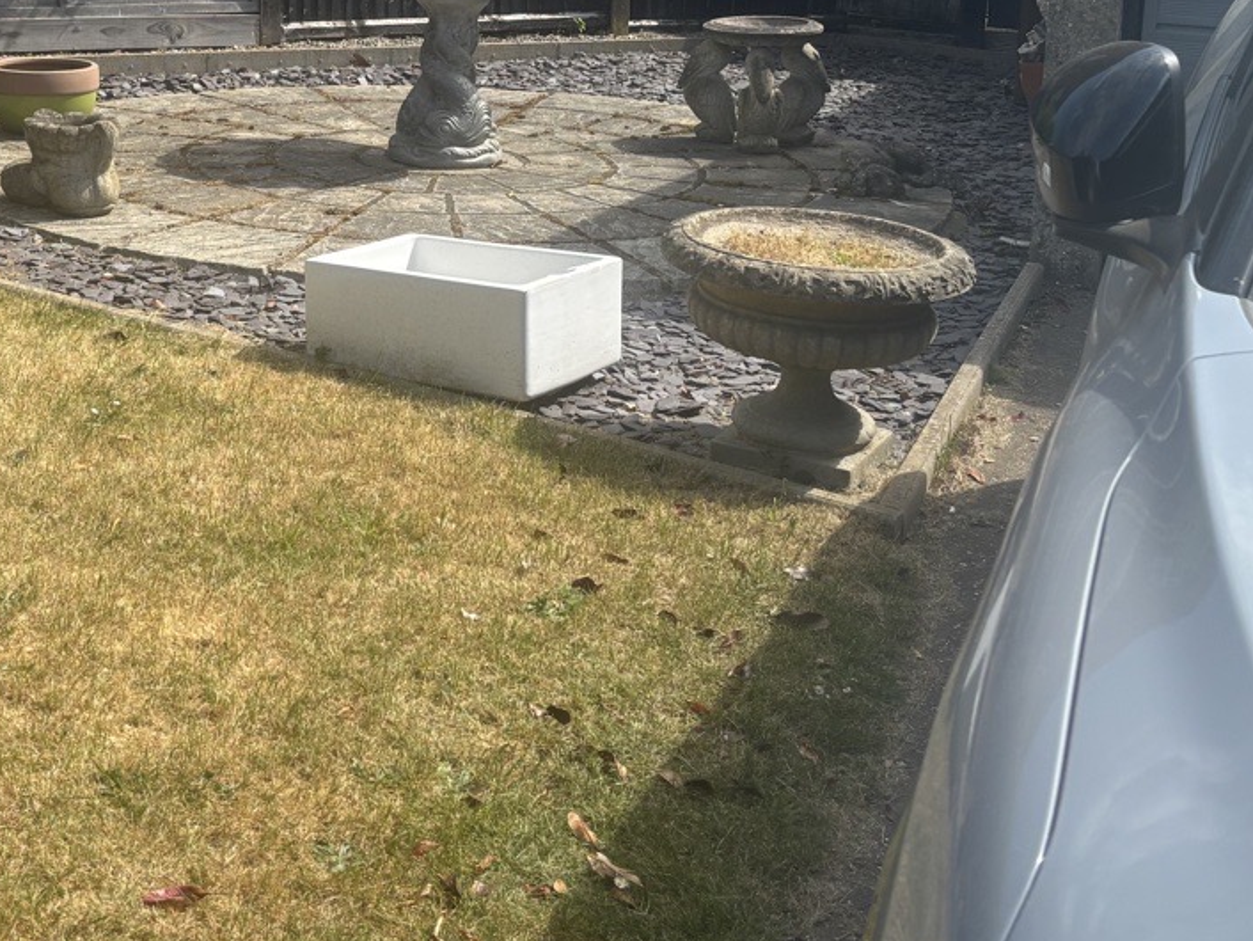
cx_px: 376
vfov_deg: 26.6
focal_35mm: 53
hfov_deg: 35.6
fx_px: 1919
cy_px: 99
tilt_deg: -9.4
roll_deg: -1.5
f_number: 1.6
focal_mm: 5.96
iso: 50
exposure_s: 1/1984
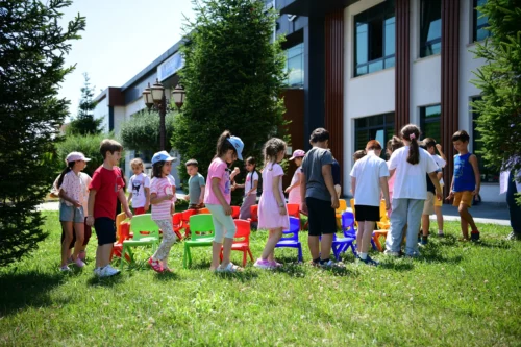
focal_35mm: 40
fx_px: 579
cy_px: 174
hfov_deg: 48.5
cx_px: 260
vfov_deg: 33.4
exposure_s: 1/800
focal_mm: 40
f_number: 3.2
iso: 100
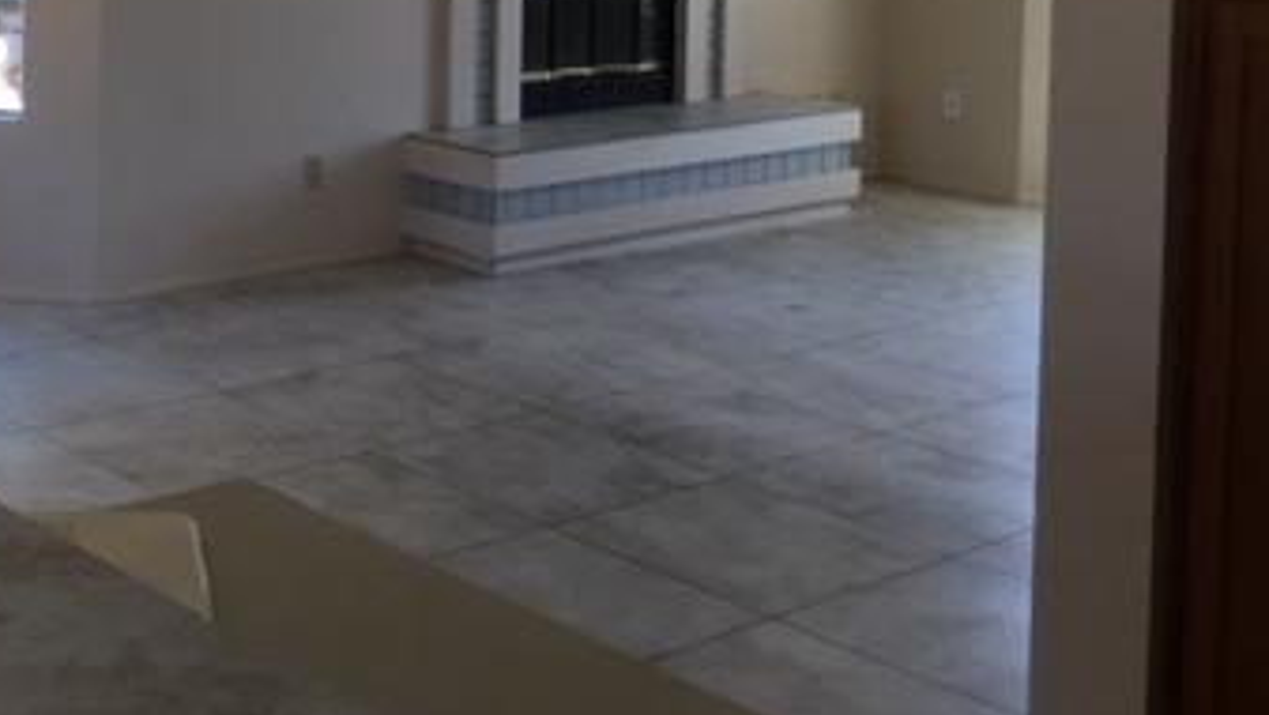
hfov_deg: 33.5
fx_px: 2020
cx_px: 188
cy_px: -117
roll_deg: -2.7
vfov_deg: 19.1
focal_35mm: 60
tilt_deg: -2.3
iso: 40
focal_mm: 4.15
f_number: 2.2
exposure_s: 1/120
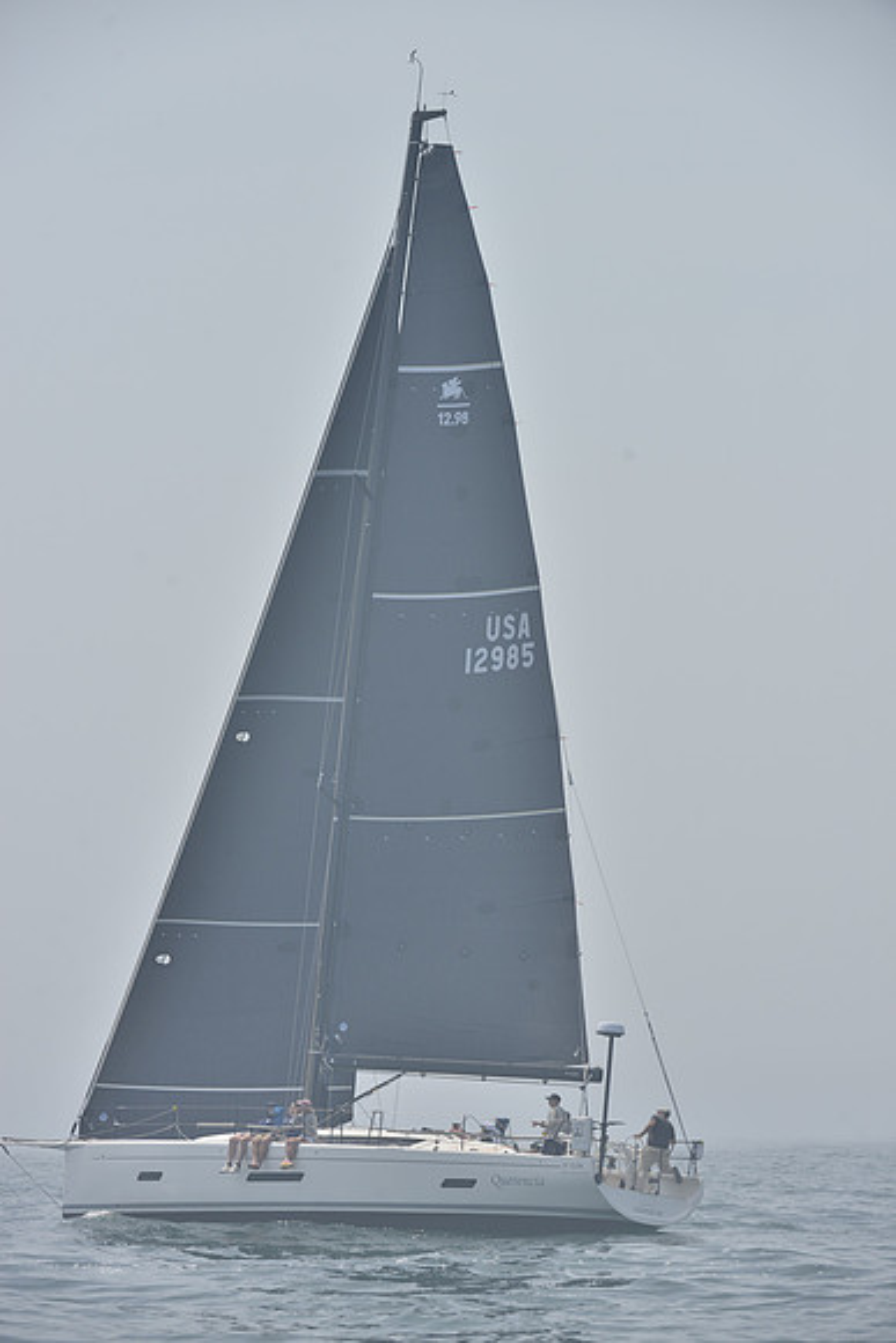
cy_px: 672
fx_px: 7462
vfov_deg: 10.3
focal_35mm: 200
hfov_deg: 6.9
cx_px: 448
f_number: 8
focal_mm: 200
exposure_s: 1/1000
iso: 280
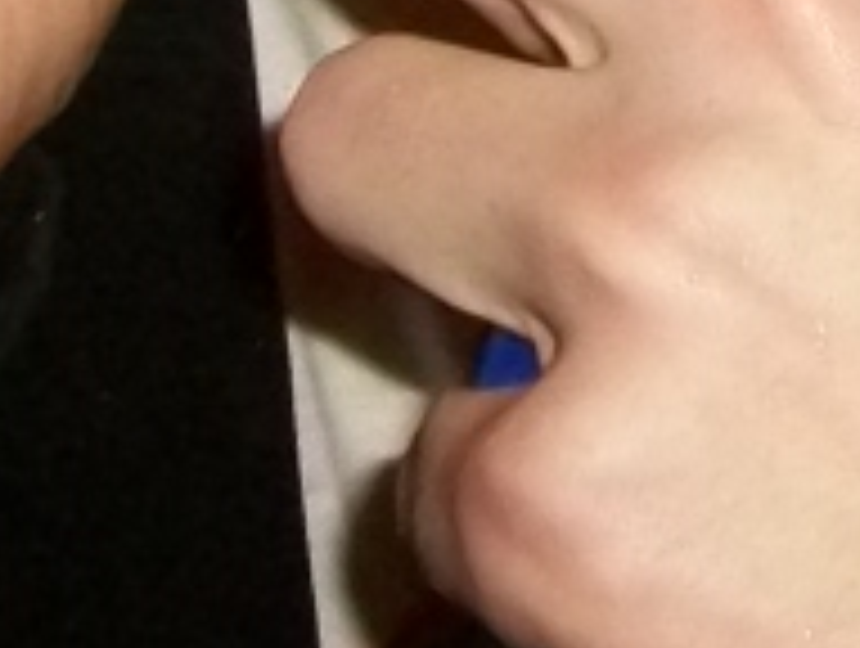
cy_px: -1431
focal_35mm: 214
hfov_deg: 8.6
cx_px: 1923
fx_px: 5327
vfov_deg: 6.3
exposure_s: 1/30
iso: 200
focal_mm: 5.7
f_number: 2.9
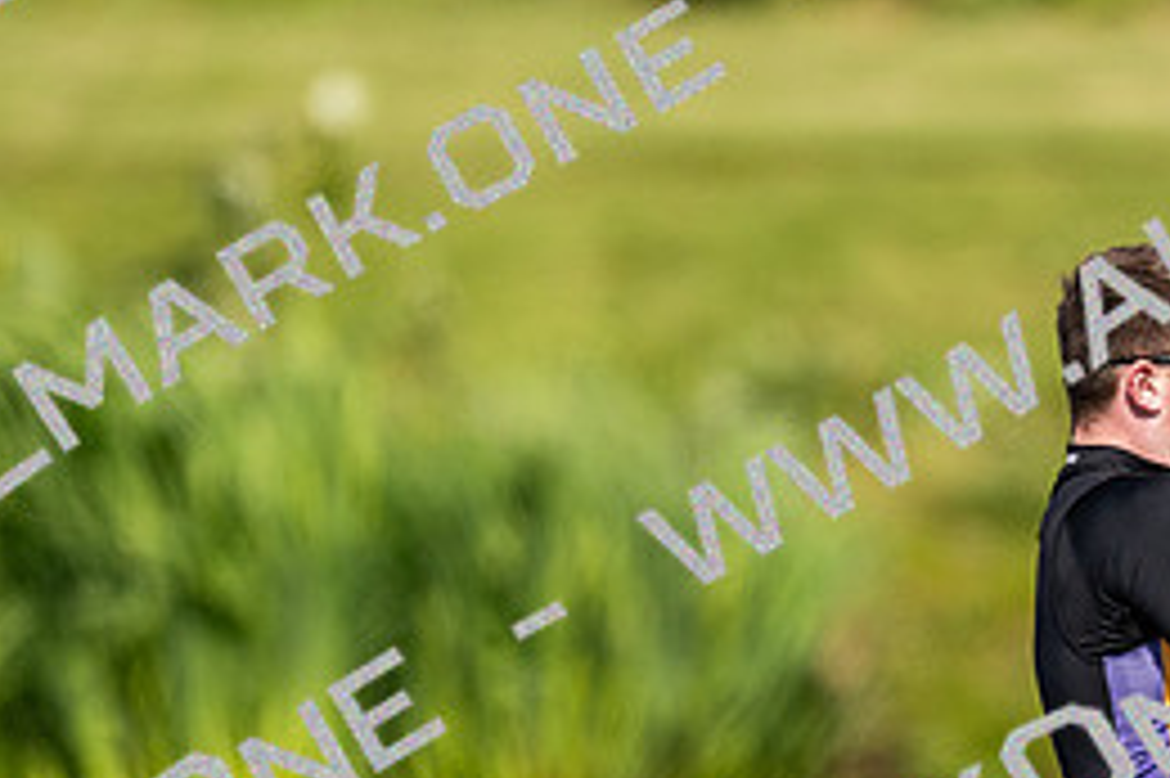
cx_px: 1192
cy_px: 598
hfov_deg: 1.0
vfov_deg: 0.7
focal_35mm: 2009
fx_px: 65249
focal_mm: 600
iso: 200
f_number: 4
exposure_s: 1/2500
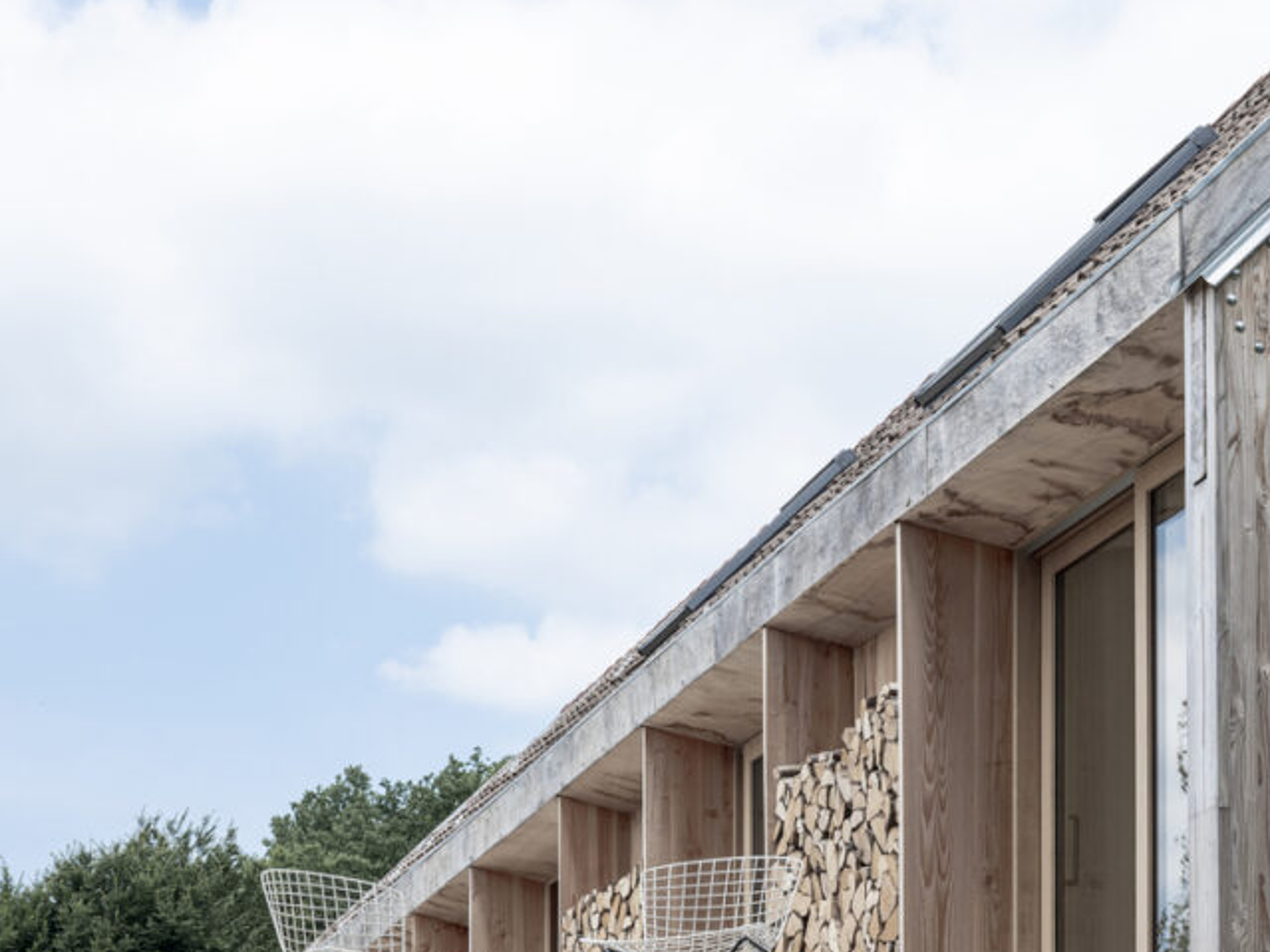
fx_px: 3338
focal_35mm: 91
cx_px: 767
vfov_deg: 16.2
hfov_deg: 21.5
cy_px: 639
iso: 100
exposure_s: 1/25
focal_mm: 64
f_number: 22
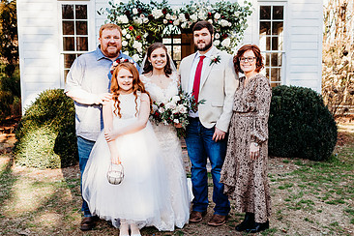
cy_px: 96
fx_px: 374
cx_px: 198
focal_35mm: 38
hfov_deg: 50.6
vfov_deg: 35.0
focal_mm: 24
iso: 200
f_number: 2.5
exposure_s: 1/500
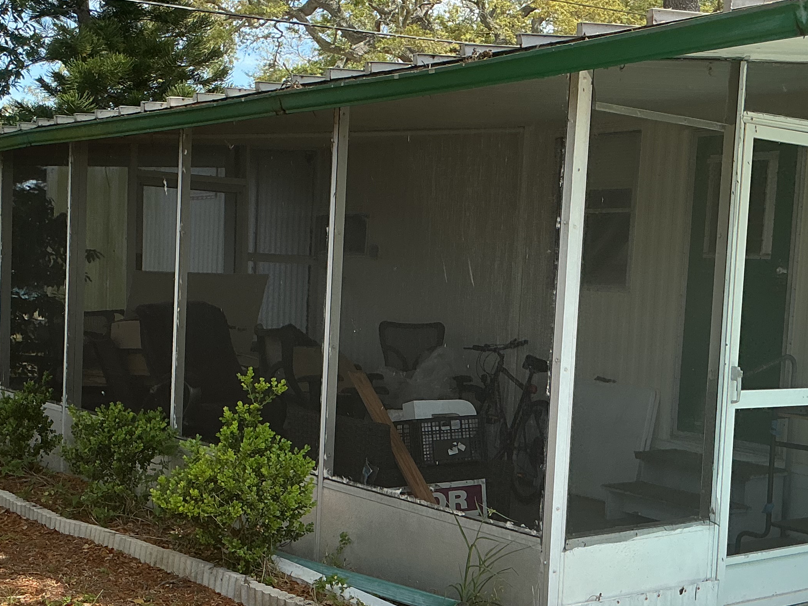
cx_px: 444
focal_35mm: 56
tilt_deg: -4.7
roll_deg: -3.2
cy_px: 394
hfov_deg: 34.3
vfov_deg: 26.0
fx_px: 1307
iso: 25
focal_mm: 3
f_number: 1.8
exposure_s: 1/700
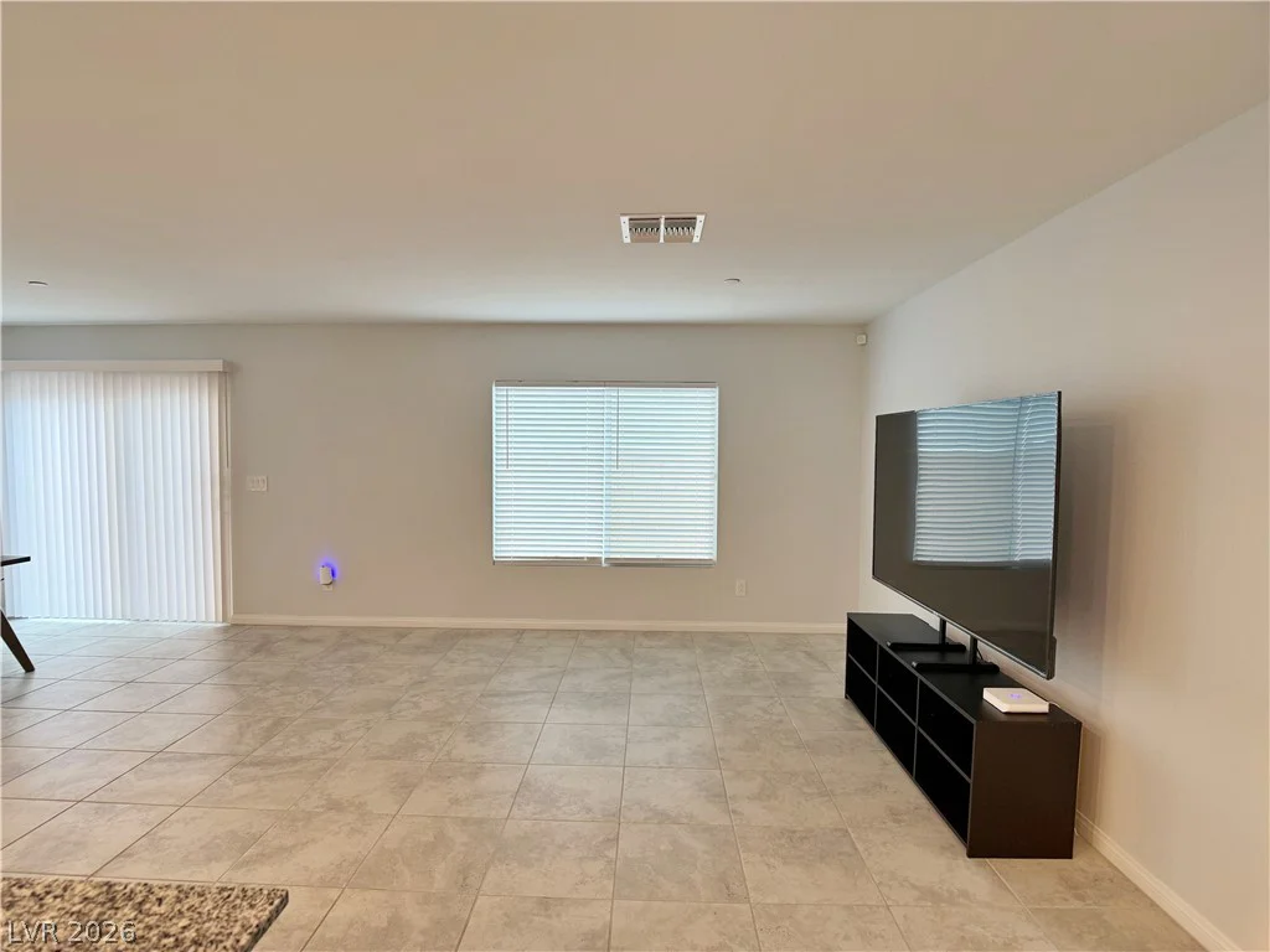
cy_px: 476
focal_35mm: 24
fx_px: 881
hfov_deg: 71.6
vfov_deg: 56.8
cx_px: 635
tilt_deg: -1.8
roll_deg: +0.1
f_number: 1.78
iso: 125
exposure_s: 1/60
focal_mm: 6.76
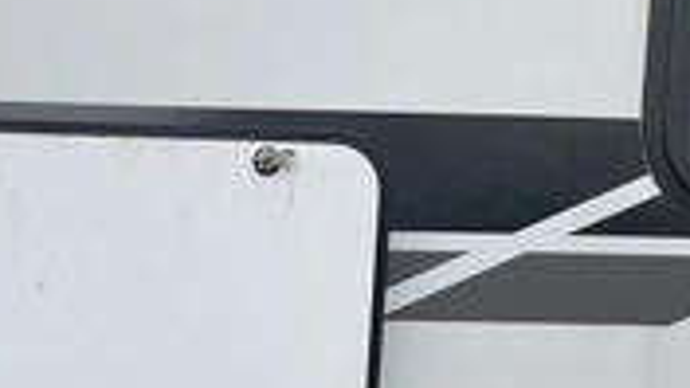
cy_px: 557
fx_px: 1317
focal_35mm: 72
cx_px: 106
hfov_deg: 28.5
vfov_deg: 15.6
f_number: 1.8
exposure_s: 1/1412
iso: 25
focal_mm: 3
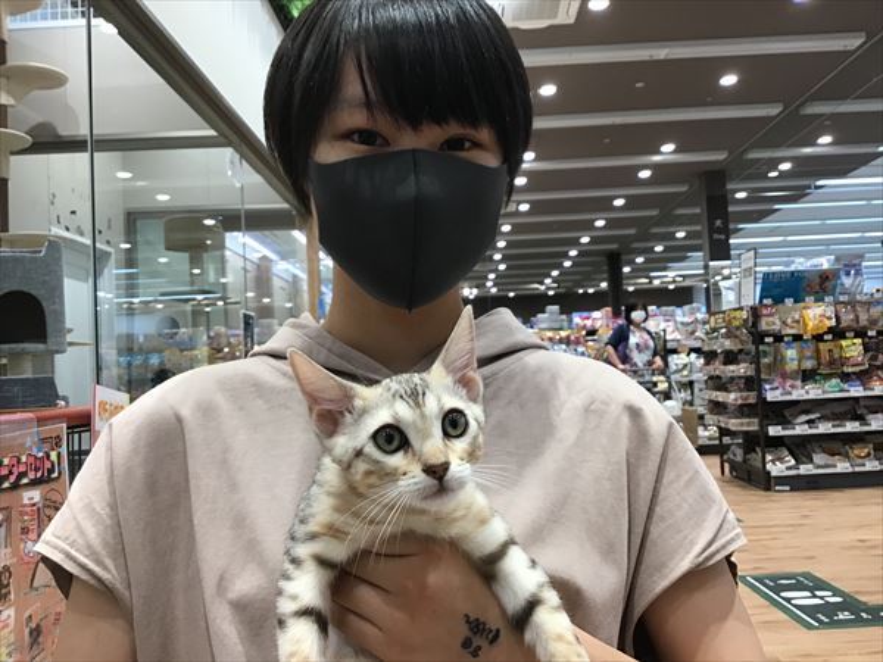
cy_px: 331
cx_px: 442
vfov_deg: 45.4
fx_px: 791
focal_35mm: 31
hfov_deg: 58.4
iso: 50
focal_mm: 3.3
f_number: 2.4
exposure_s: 1/30
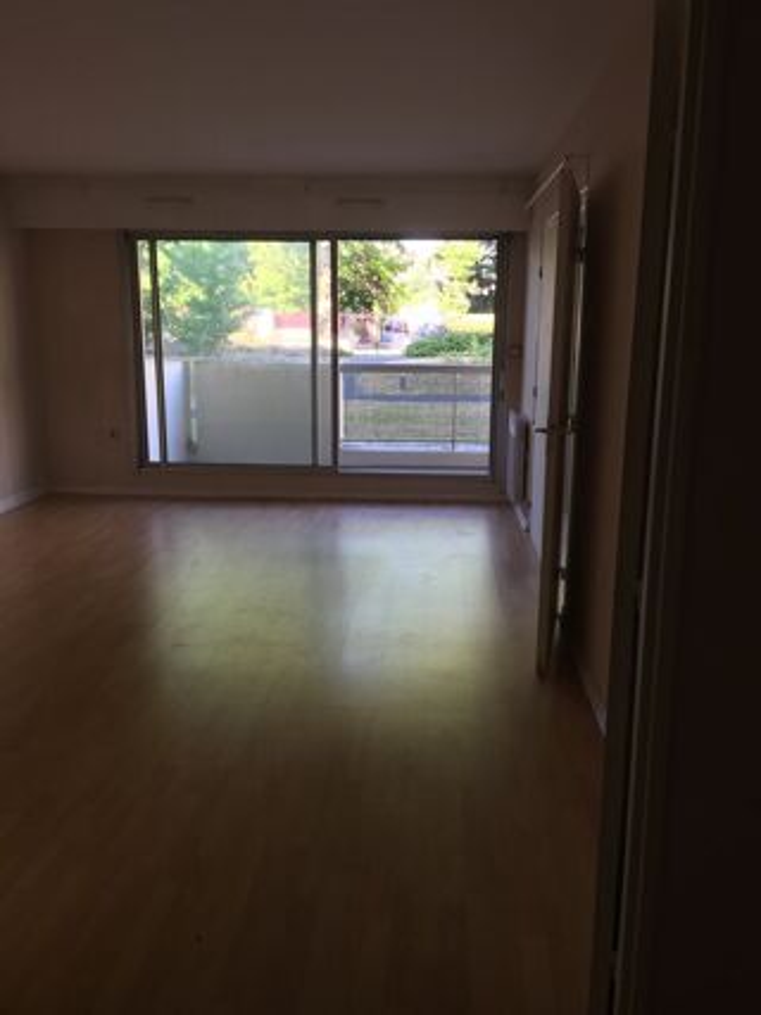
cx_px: 380
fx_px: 850
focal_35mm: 29
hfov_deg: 48.2
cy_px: 508
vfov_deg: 61.7
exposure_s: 1/50
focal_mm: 4.15
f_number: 2.2
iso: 40
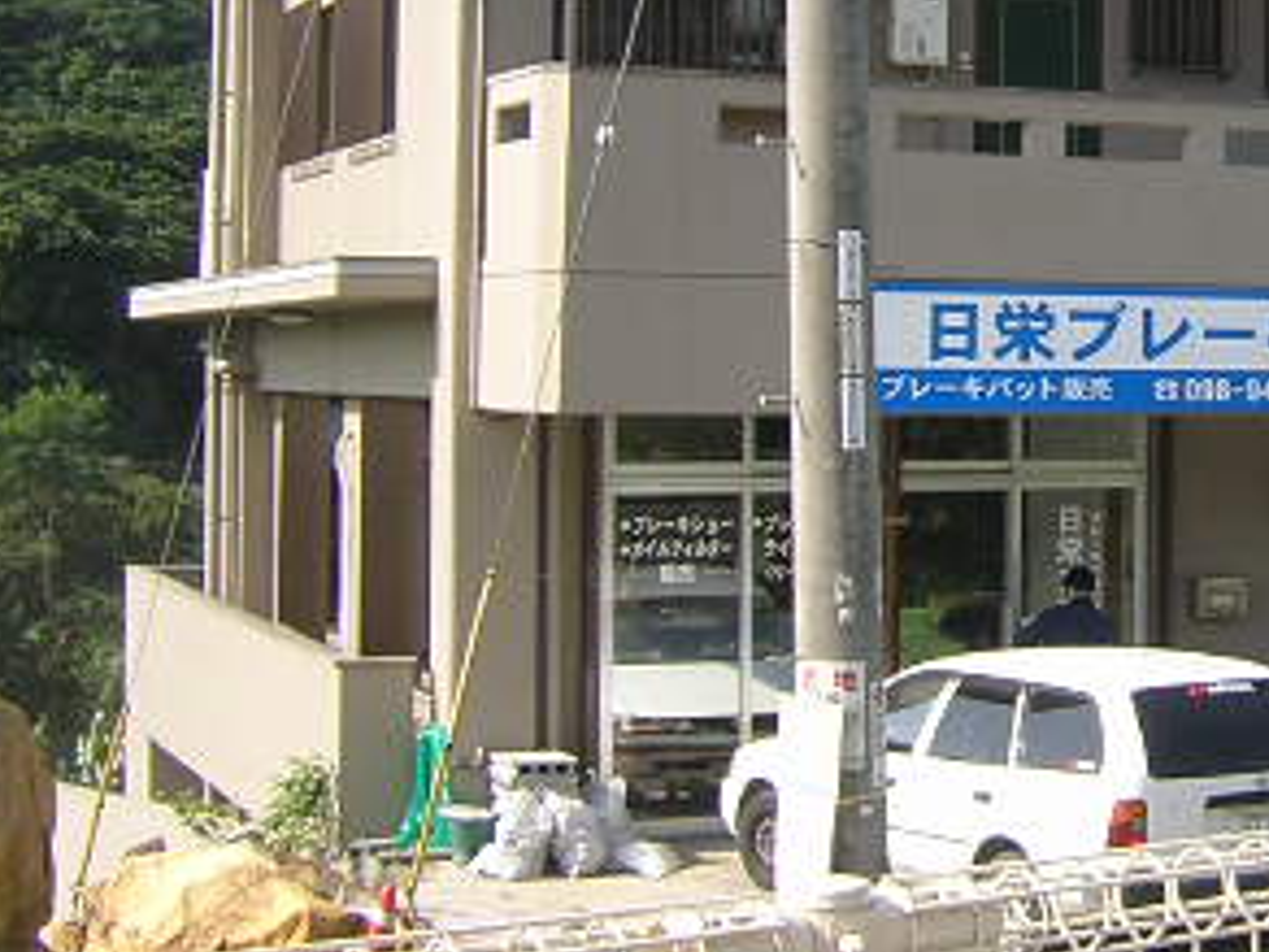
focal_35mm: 79
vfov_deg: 18.5
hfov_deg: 23.4
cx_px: 1356
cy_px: 191
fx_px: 2896
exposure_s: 1/192
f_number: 5.2
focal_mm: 4.7
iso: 100
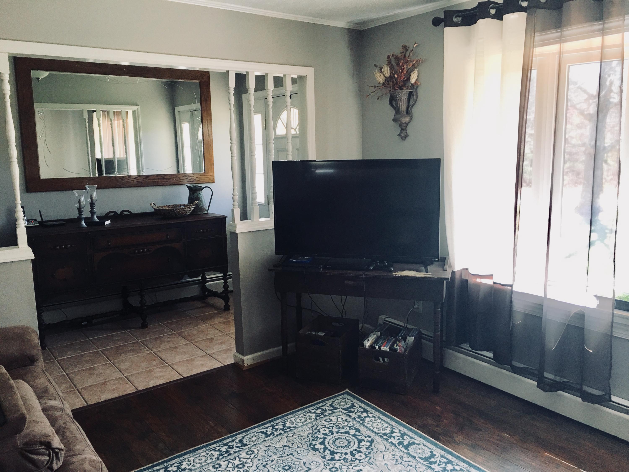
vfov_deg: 48.2
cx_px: 314
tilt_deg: -9.1
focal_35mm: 29
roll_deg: -0.2
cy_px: 236
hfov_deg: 61.7
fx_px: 527
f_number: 2.2
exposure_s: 1/30
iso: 32
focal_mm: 4.15
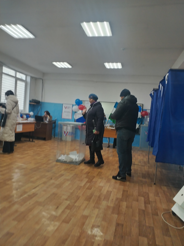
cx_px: 92
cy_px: 123
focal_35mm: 26
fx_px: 184
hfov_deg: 53.1
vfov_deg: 67.3
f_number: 1.8
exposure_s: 1/50
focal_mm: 4.75
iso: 301
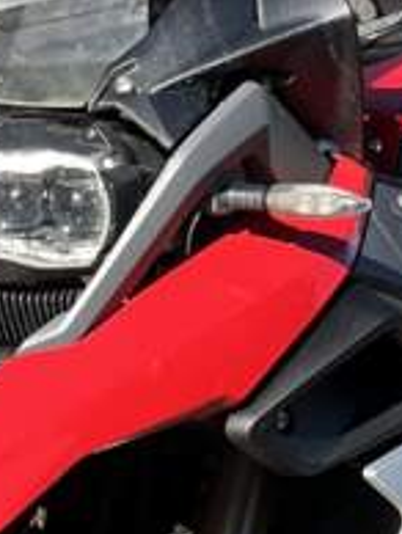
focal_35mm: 406
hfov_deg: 3.7
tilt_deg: -7.0
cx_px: 531
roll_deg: +0.3
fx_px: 6273
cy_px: 256
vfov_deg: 4.9
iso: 32
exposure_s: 1/386
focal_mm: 9
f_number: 2.8
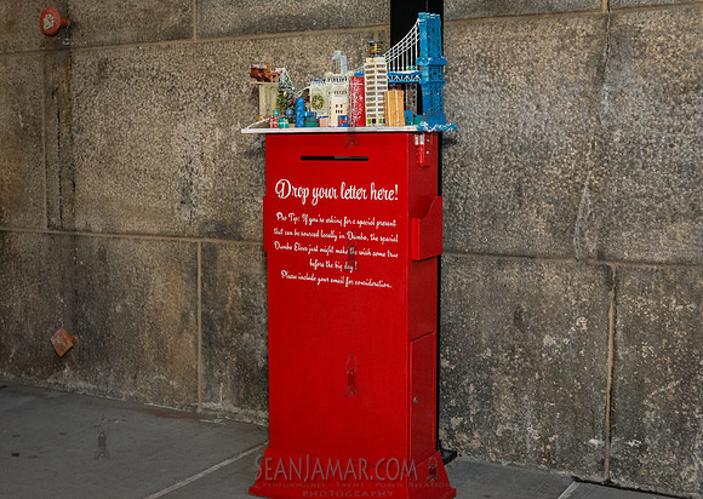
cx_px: 313
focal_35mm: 49
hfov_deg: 39.3
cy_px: 249
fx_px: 982
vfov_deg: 28.5
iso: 4000
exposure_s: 1/160
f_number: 3.5
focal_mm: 44
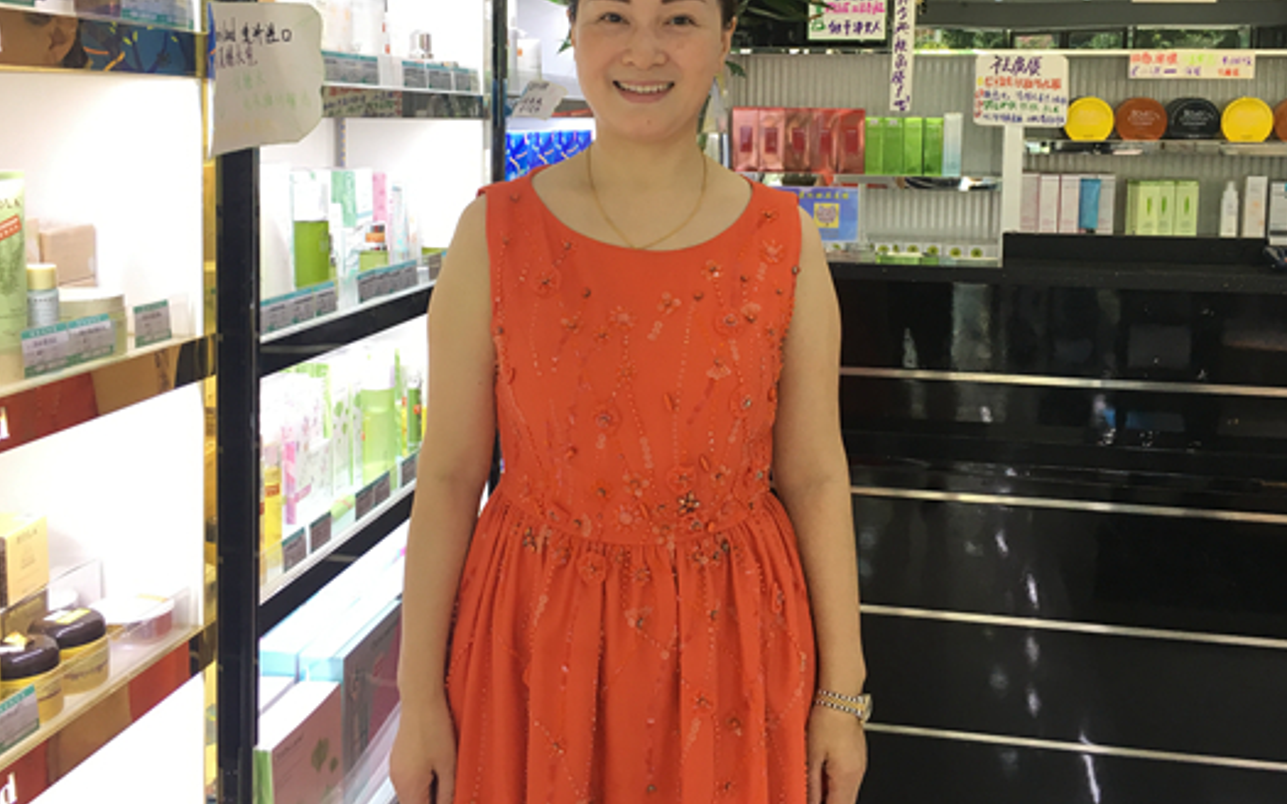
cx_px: 686
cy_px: 252
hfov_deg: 52.7
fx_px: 1298
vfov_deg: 34.0
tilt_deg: -5.1
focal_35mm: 37
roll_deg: -0.1
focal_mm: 4.15
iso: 32
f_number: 2.2
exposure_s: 1/33
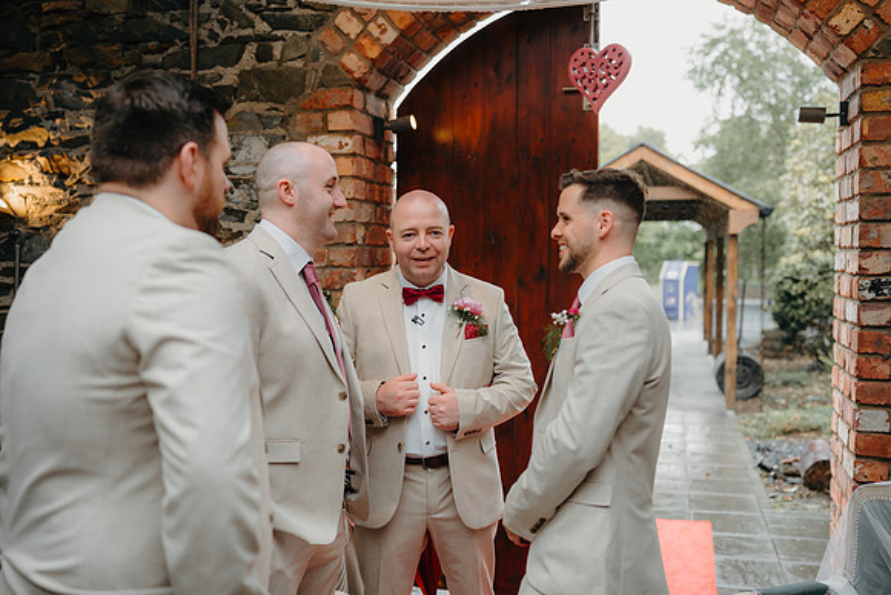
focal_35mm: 36
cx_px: 457
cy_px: 296
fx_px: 892
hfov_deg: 53.1
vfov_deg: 36.9
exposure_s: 1/200
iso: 100
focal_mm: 35
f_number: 2
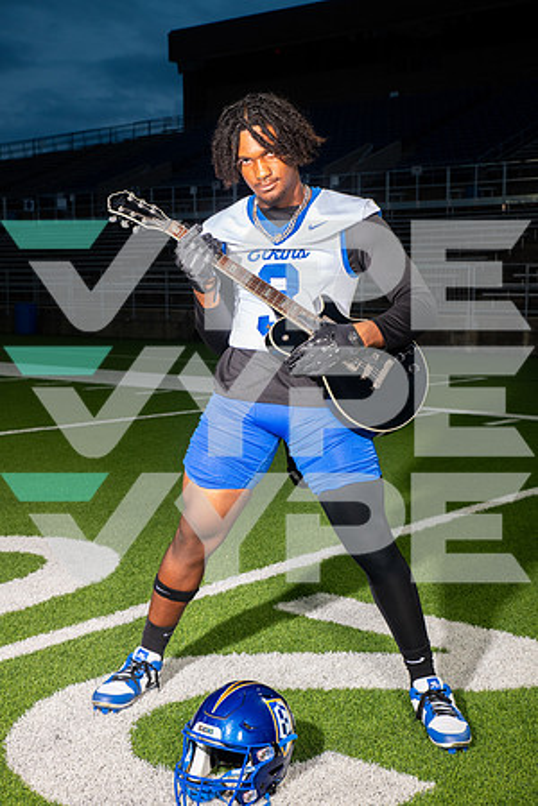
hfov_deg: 28.1
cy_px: 403
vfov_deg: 41.1
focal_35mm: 48
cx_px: 269
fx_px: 1076
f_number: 7.1
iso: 800
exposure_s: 1/320
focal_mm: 48
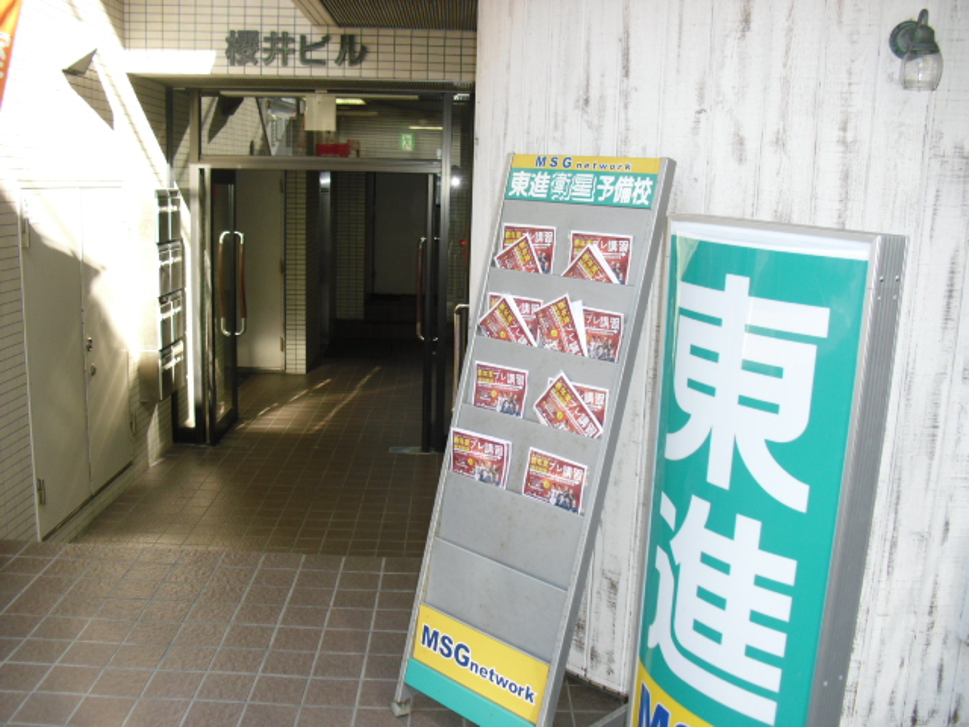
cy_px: 364
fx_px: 1008
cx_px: 484
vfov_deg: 39.7
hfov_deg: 51.4
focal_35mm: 36
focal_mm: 6.3
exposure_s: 1/125
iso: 100
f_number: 3.1
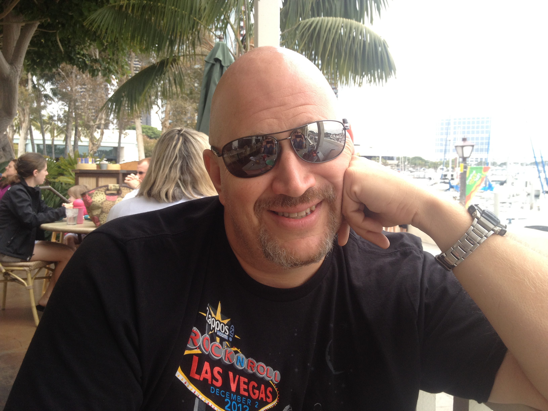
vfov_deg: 40.7
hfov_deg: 52.6
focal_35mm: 35
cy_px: 206
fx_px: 554
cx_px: 274
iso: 64
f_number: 2.4
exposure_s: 1/438
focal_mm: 4.28
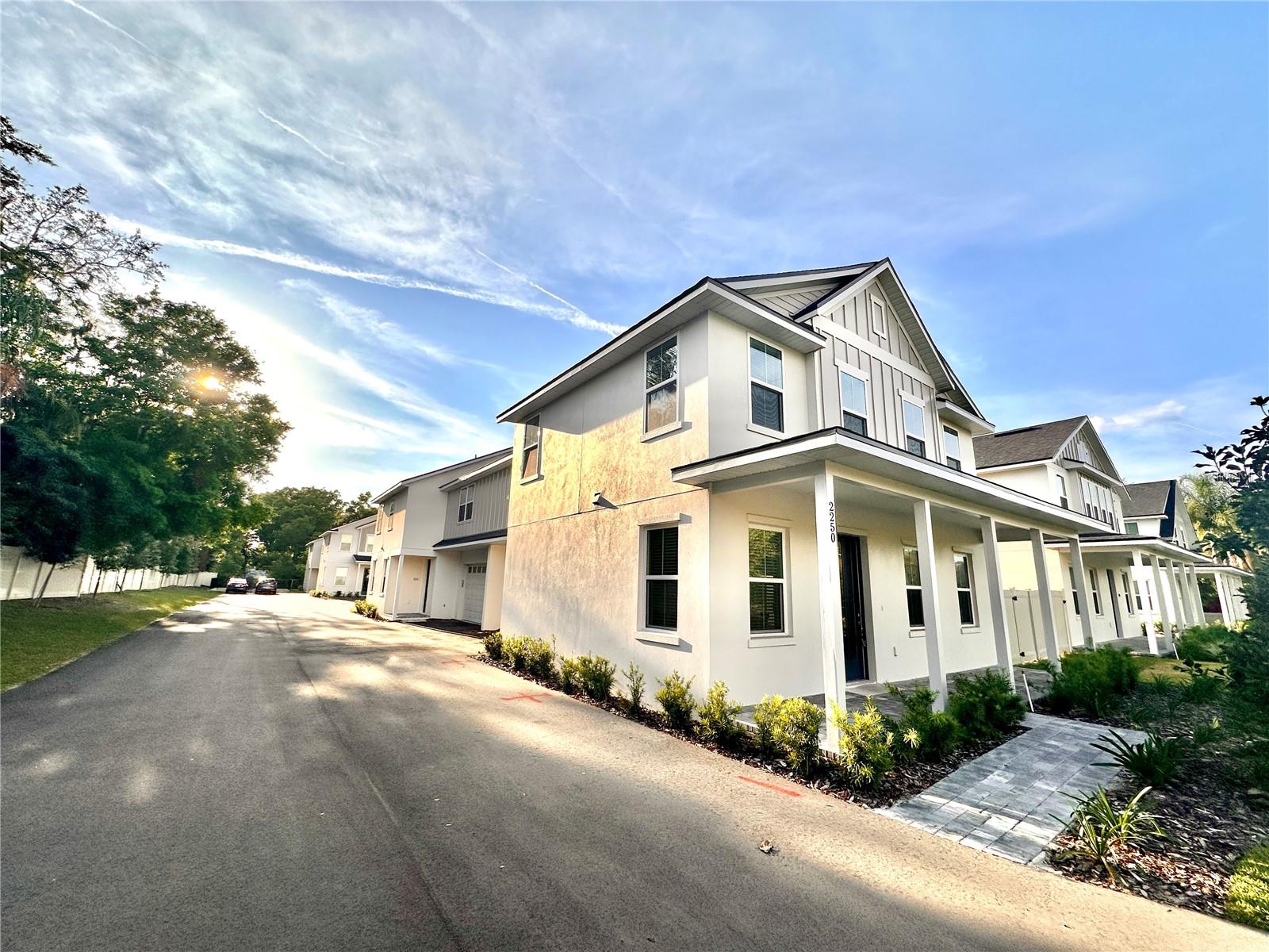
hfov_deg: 102.1
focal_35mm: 14
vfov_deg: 85.7
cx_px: 634
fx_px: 513
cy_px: 476
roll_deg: -1.9
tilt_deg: +12.6
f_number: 2.2
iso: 50
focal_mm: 2.22
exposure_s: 1/2398
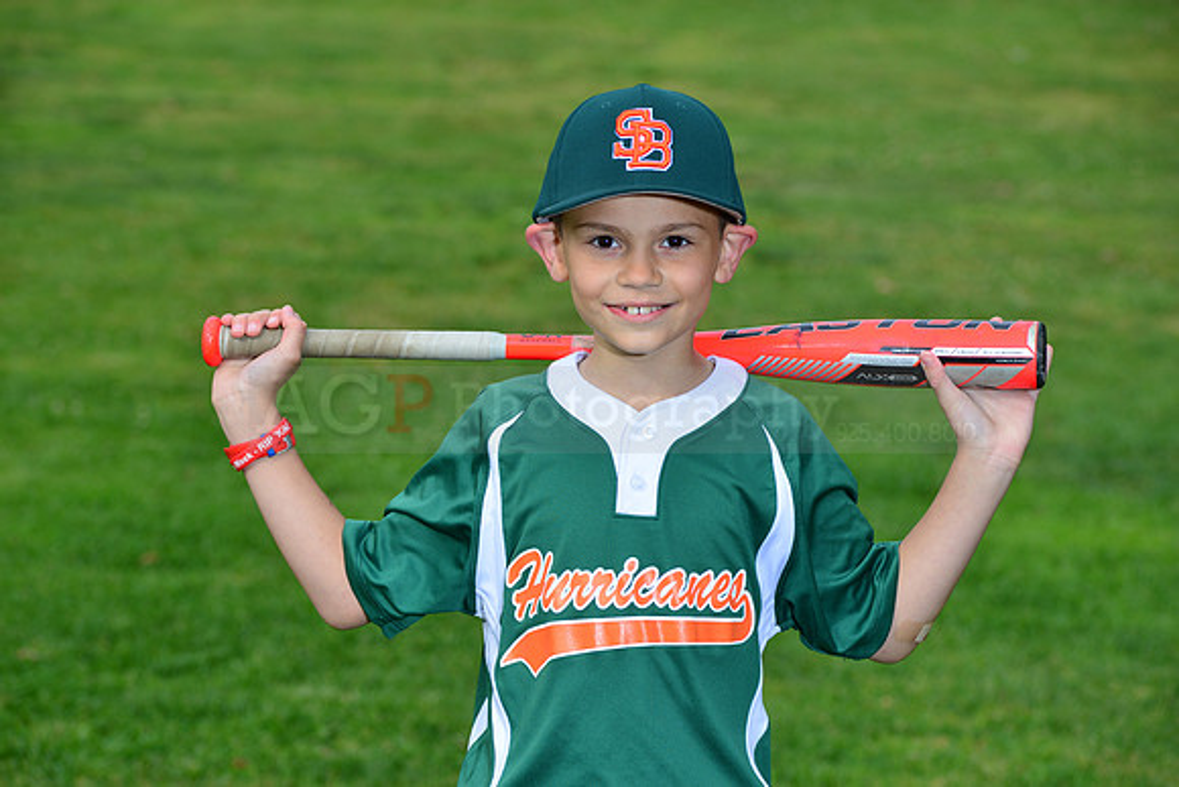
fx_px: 4750
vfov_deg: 9.5
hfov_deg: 14.2
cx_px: 590
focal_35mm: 145
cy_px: 394
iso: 200
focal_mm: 145
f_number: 10
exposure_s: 1/200
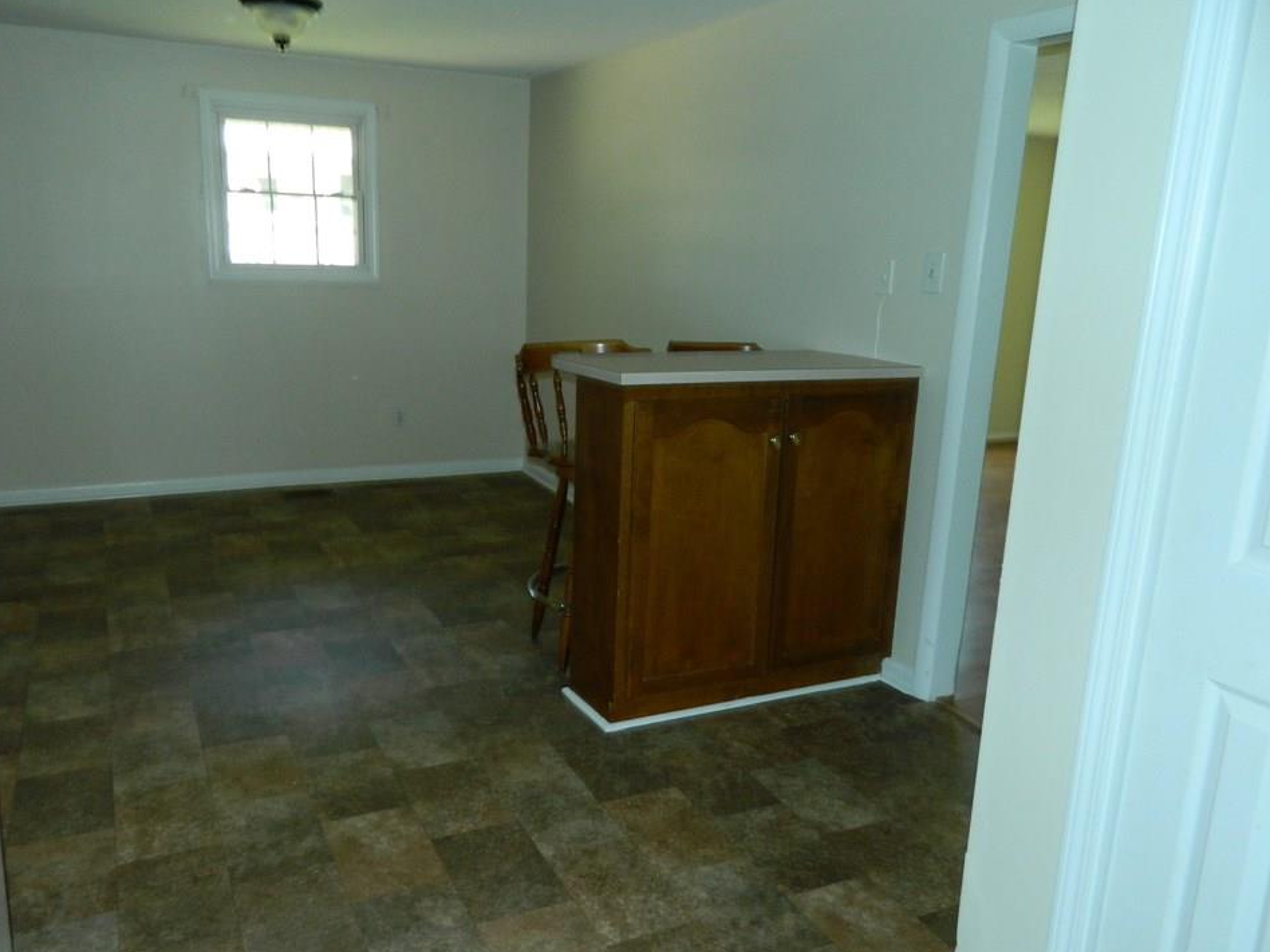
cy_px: 489
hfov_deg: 65.3
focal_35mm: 27
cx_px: 607
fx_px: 991
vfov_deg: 51.3
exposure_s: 1/30
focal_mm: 4.5
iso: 200
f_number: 3.1
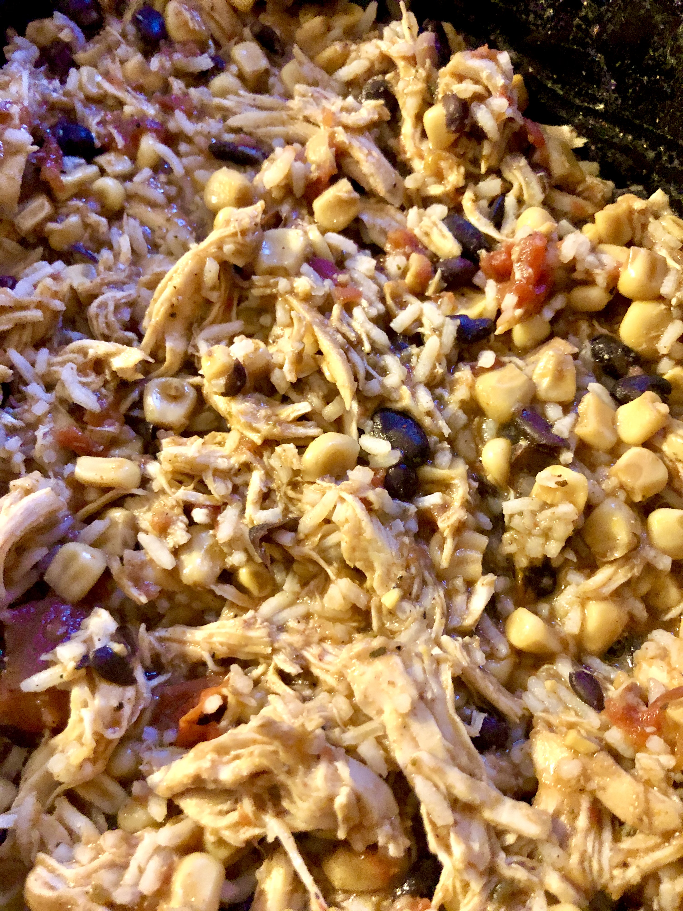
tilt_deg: -66.7
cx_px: 342
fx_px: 737
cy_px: 456
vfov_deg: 63.4
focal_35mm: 28
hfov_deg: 49.7
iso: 100
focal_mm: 3.99
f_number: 1.8
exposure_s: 1/4
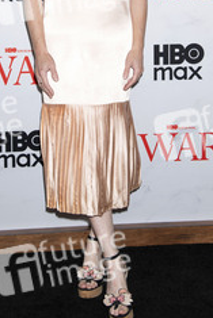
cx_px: 100
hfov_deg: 16.1
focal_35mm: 85
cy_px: 61
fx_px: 753
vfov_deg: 23.5
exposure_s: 1/200
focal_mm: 50
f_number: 5.6
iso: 640
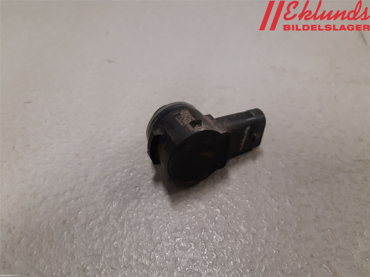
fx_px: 278
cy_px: 138
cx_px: 185
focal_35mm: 26
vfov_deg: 53.1
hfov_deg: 67.3
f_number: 1.7
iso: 125
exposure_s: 1/50
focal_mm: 3.93
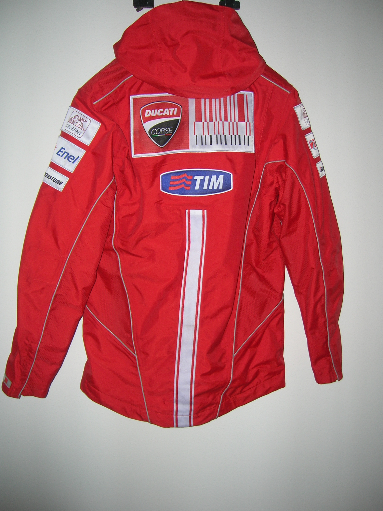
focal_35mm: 34
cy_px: 256
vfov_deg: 54.0
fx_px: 502
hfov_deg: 41.8
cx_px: 192
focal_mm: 5.7
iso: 50
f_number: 2.9
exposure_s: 1/60.1
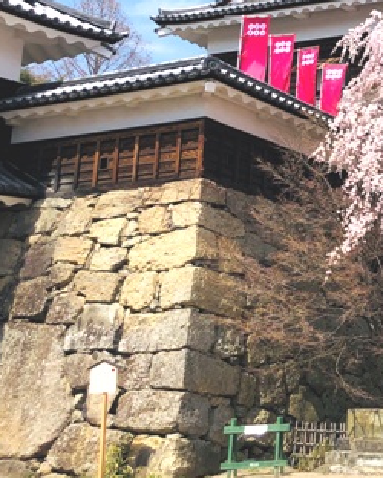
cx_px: 535
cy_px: 141
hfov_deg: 21.3
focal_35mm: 63
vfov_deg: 29.7
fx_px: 892
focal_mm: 3.99
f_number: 1.8
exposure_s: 1/2183
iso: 20
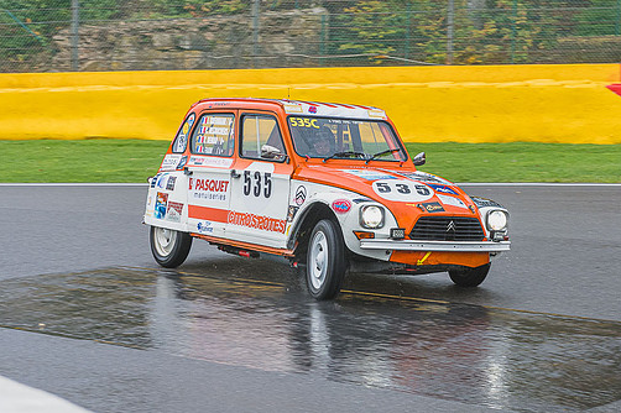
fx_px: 1741
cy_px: 244
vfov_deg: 13.5
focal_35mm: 101
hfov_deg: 20.1
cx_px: 445
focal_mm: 62
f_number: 5
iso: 640
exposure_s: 1/200
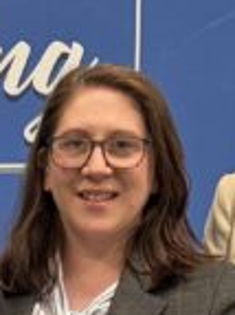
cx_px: -200
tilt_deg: -6.9
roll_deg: +0.2
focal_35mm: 186
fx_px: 1686
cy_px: 557
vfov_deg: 10.1
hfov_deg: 7.7
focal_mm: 5.96
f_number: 1.6
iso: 125
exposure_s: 1/50
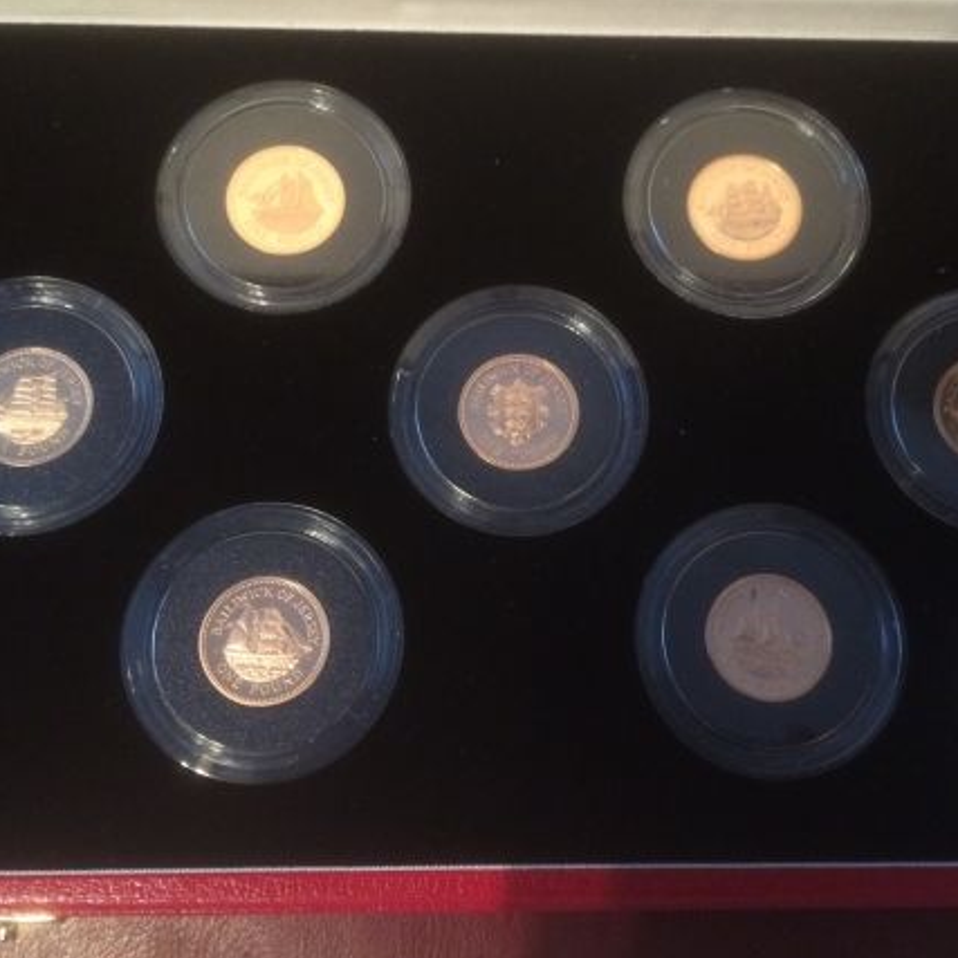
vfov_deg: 46.0
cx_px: 523
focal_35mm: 36
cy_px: 458
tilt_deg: -82.6
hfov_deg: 46.0
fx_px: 1127
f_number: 2.2
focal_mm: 4.15
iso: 320
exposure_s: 1/17
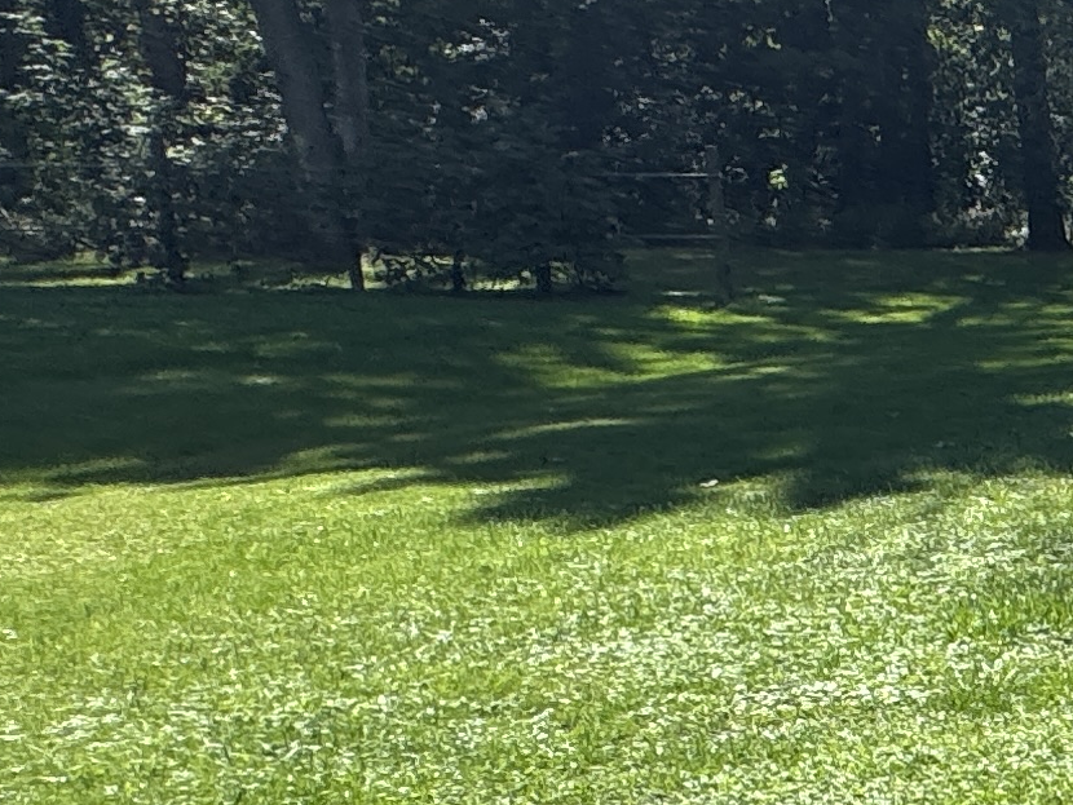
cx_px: 2070
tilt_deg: -11.1
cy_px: 530
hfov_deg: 19.2
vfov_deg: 21.6
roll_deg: -1.6
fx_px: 2108
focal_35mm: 68
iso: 40
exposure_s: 1/821
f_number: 2.2
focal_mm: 2.22
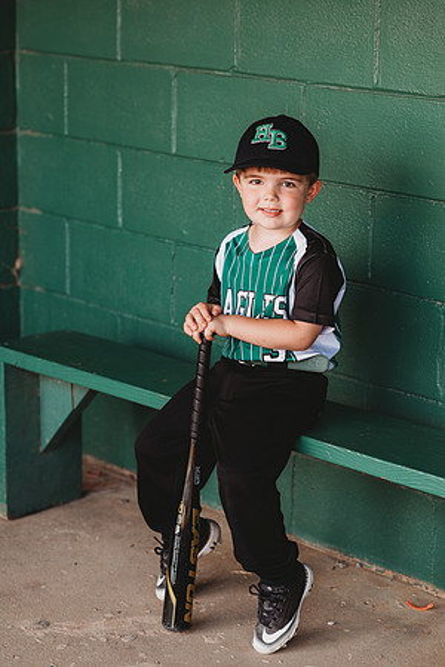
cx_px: 222
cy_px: 334
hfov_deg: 16.1
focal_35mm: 85
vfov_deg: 23.9
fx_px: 1576
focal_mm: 85
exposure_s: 1/250
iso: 320
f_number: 2.8
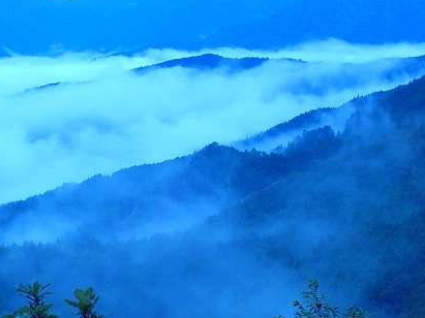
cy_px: 184
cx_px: 166
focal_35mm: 89
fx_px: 1092
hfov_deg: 22.0
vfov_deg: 16.6
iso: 100
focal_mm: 11.01
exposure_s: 1/200
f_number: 3.6
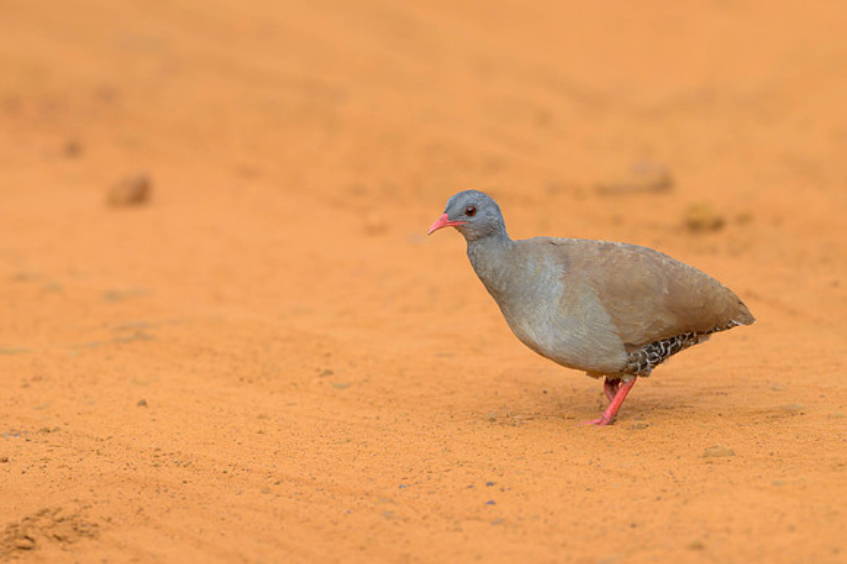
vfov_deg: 1.5
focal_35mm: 931
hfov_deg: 2.2
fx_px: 21897
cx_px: 377
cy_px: 254
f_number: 5.6
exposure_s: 1/1000
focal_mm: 560
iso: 400
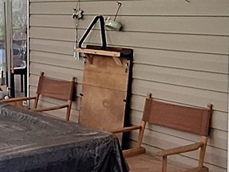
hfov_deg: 26.4
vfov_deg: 20.3
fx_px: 477
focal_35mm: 72
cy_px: 45
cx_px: 40
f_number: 2.2
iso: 160
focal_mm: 1.74
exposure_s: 1/30
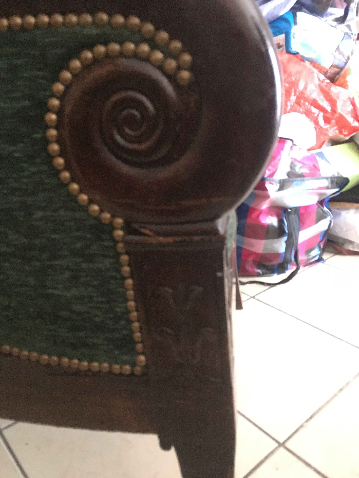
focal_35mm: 29
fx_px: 401
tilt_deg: -23.0
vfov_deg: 61.7
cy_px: 239
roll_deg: +1.1
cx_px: 180
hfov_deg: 48.2
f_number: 2.2
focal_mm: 4.15
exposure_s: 1/17
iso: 640
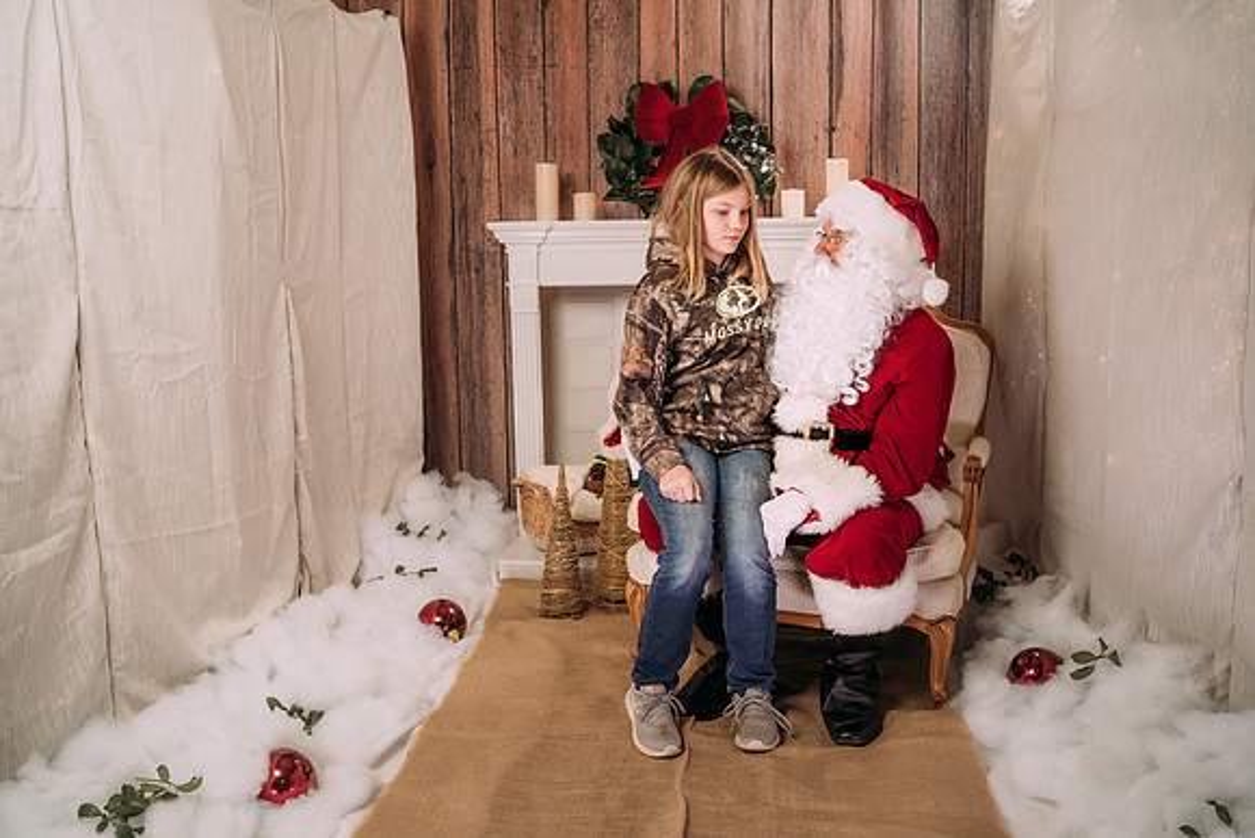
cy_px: 419
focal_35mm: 35
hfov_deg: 54.4
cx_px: 628
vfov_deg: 37.9
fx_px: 1220
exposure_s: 1/100
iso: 200
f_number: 5.6
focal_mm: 35
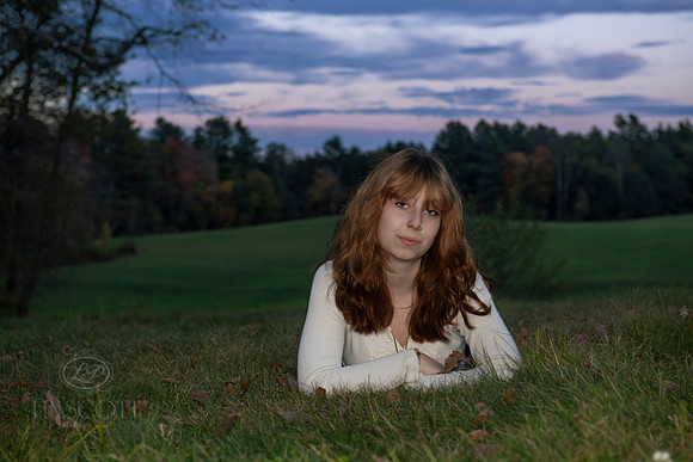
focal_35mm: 70
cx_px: 346
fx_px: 1348
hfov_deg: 28.8
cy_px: 231
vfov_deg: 19.5
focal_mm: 70
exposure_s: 1/60
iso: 200
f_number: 5.6
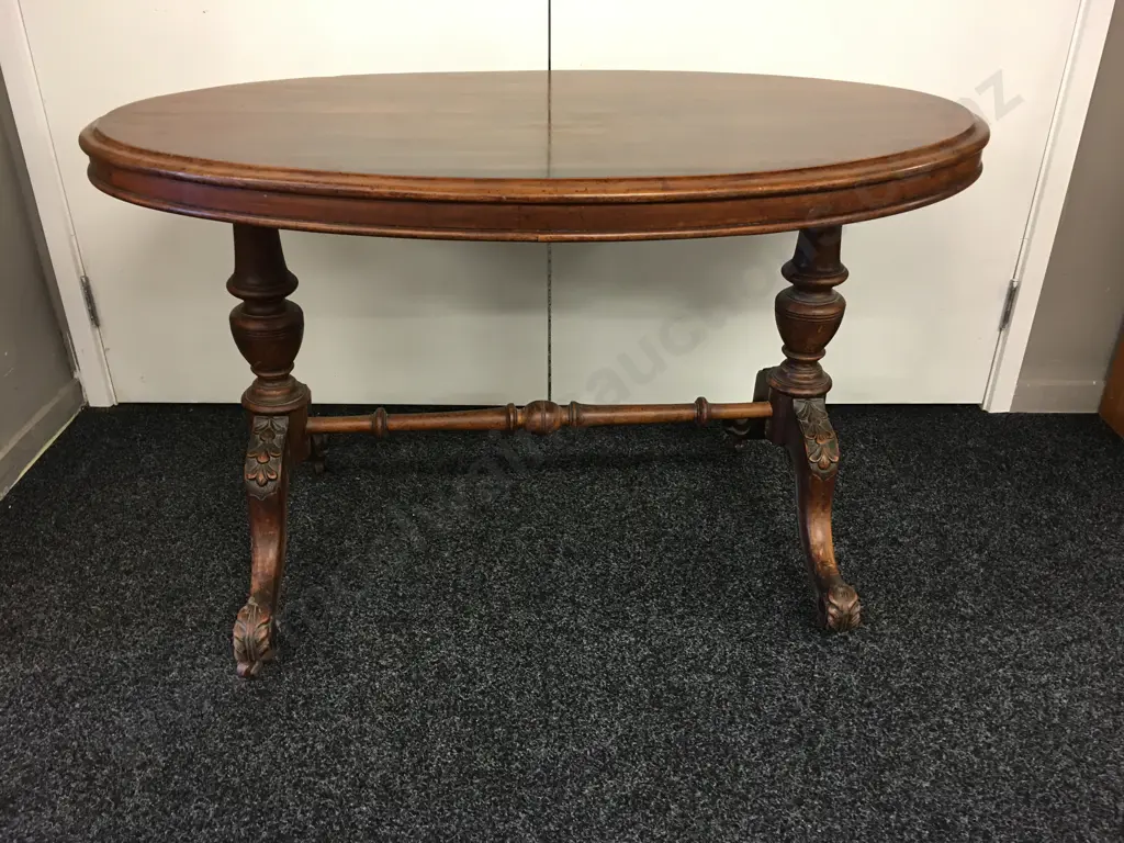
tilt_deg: -27.3
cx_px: 562
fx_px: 942
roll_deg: -1.4
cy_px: 422
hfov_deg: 61.7
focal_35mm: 29
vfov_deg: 48.2
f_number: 2.2
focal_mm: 4.15
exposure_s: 1/17
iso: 80
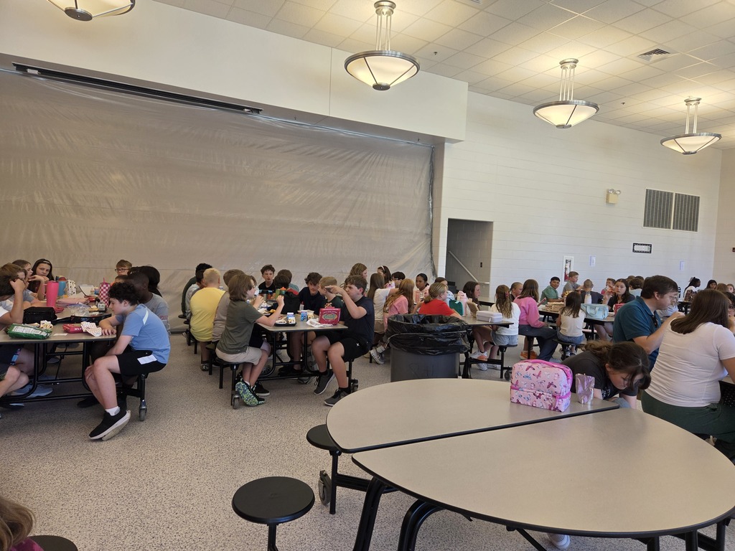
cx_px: 368
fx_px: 488
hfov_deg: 73.9
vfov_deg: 58.9
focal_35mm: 23
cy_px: 276
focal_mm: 5.4
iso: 80
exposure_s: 1/120
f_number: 1.8
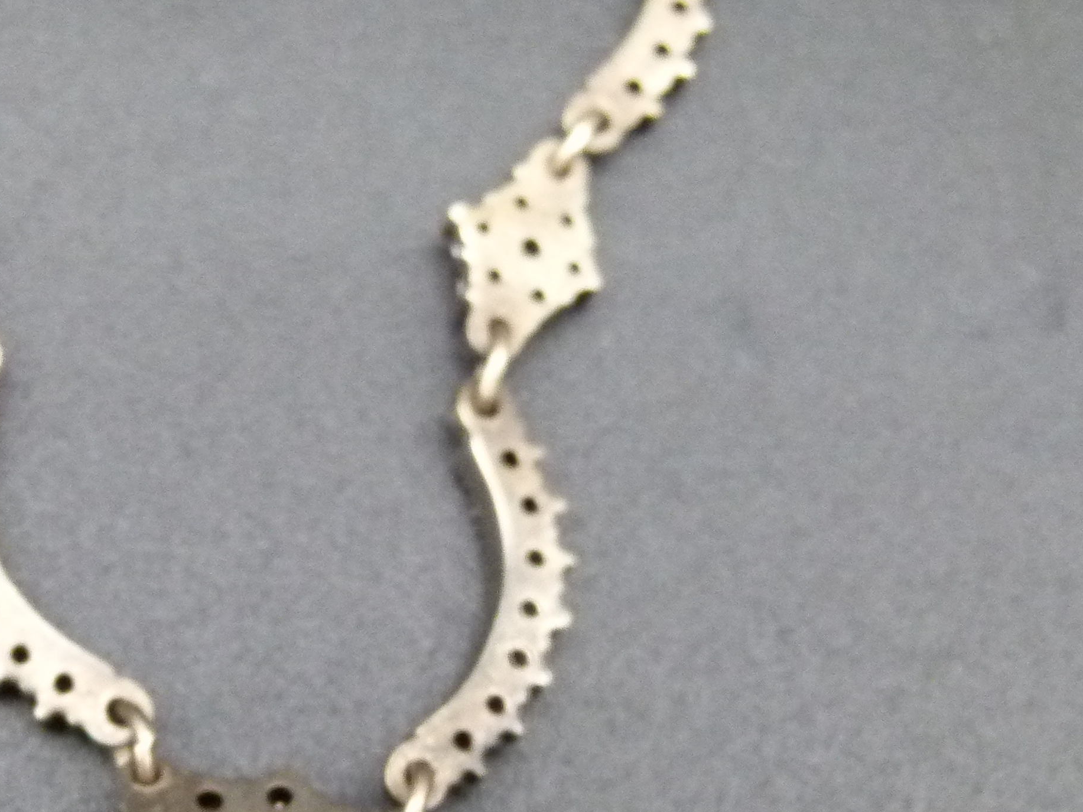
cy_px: 555
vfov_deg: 14.9
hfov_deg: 19.7
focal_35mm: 99
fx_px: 3098
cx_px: 314
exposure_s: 1/60
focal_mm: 7.6
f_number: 3.2
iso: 400
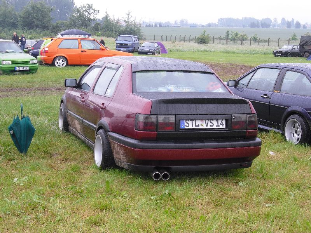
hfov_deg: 29.8
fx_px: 584
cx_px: 156
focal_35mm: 65
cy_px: 116
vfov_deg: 22.6
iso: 100
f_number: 3.8
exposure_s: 1/80
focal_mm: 10.7
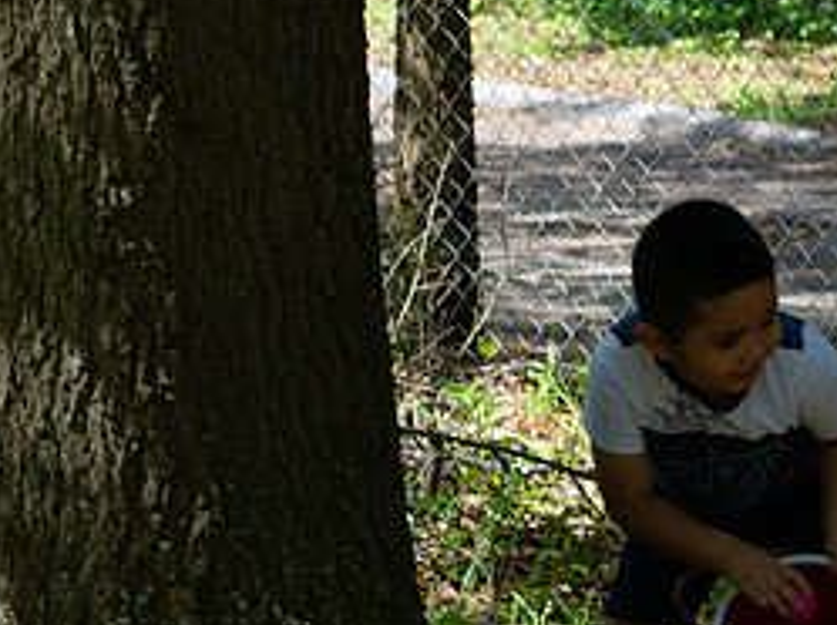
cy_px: 487
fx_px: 3791
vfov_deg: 9.4
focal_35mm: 157
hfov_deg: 12.5
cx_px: 746
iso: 200
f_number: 7.1
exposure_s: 1/200
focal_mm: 70
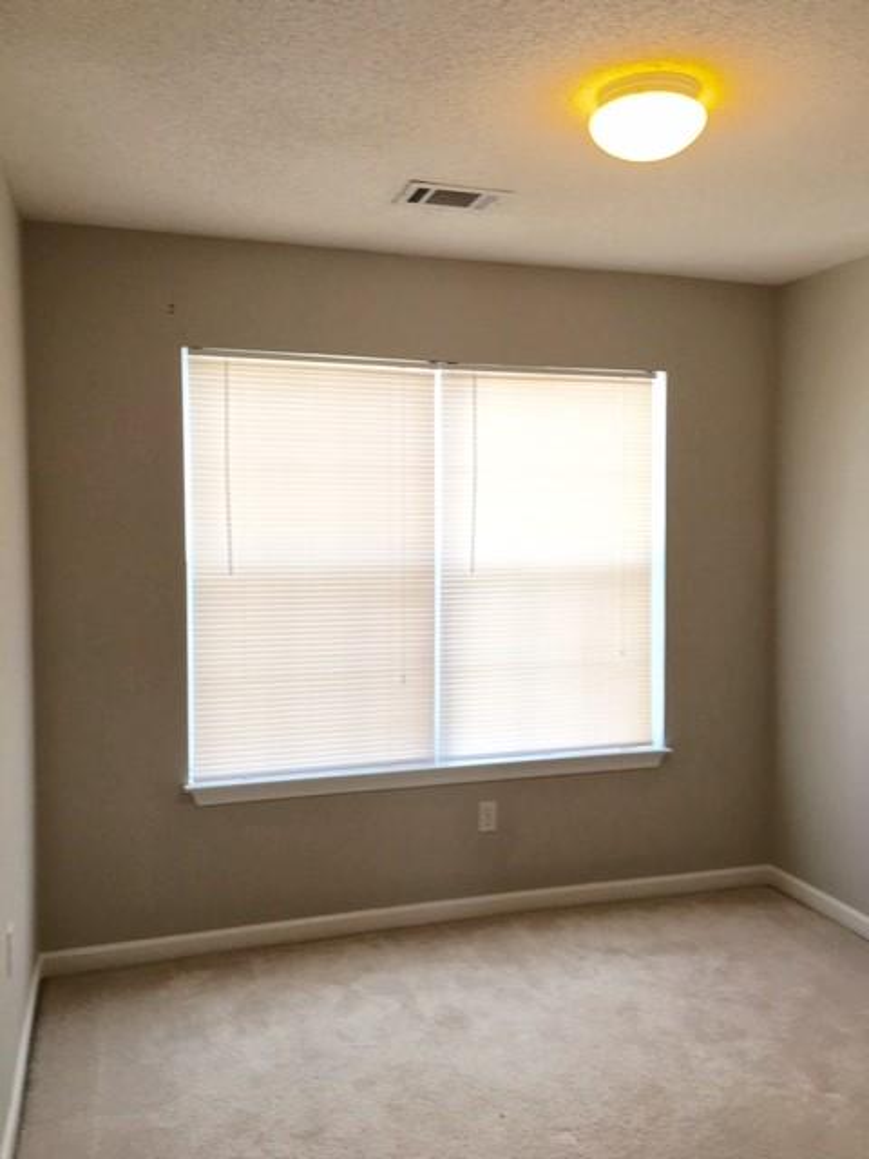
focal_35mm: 29
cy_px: 580
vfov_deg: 61.7
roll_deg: +0.1
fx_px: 971
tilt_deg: -2.5
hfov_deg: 48.2
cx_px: 434
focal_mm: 4.15
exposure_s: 1/60
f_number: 2.2
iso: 25
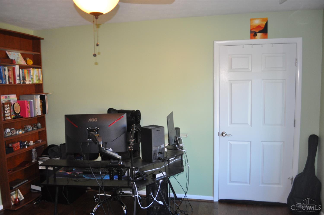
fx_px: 243
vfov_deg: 47.8
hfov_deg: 67.5
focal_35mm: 27
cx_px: 162
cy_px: 108
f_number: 3.5
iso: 800
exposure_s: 1/60
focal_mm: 18
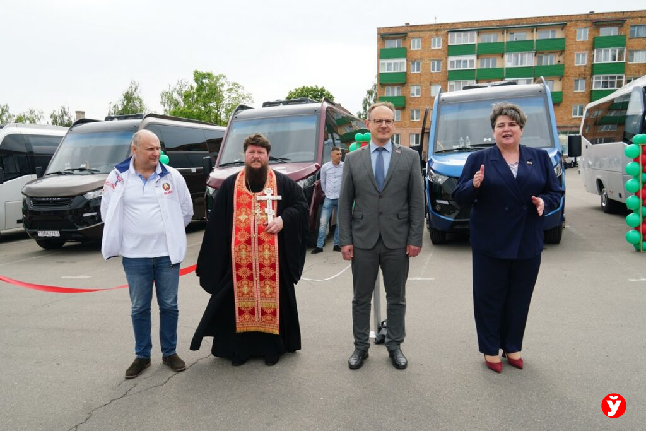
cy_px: 216
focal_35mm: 27
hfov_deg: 67.4
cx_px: 323
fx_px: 485
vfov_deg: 47.9
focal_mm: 18
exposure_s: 1/125
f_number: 9
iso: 100
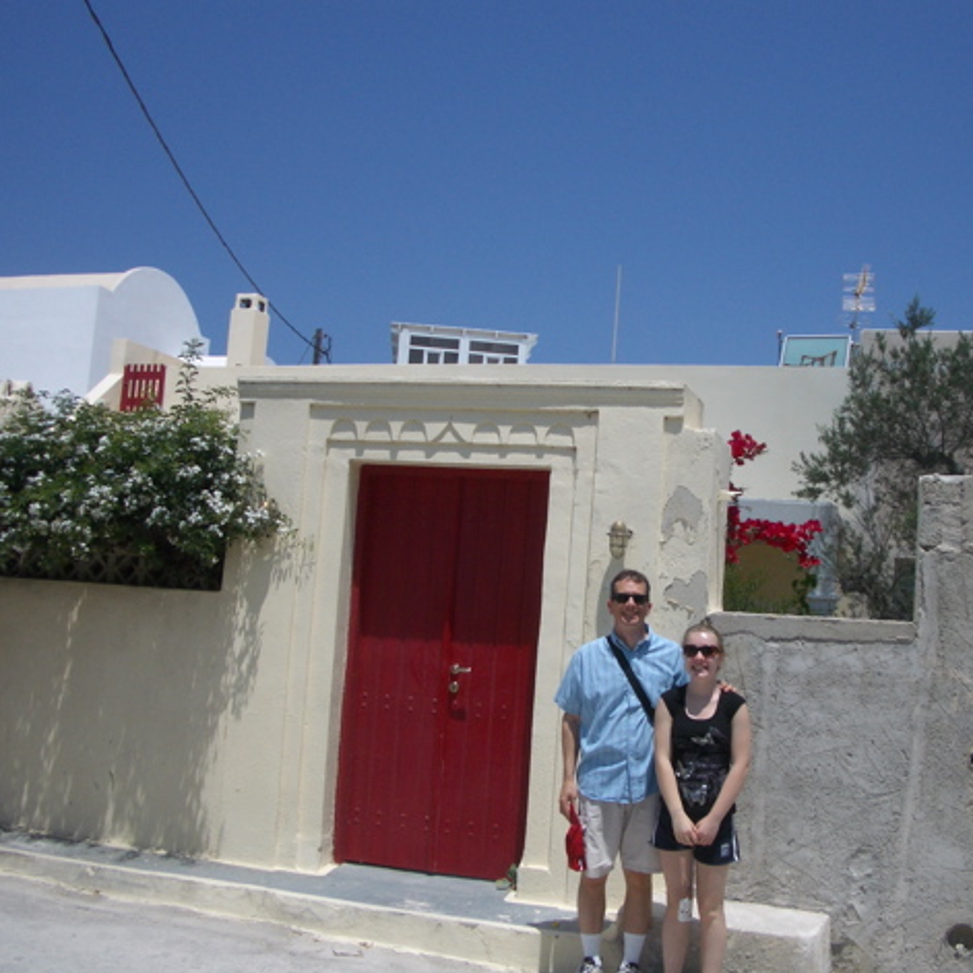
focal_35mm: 42
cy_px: 479
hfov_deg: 39.9
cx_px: 562
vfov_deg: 40.0
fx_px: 1336
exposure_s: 1/1000
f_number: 4.3
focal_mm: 5.8
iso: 50
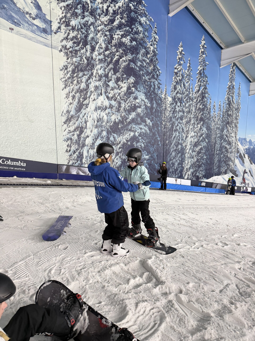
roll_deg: +0.1
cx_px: 128
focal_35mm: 24
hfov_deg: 56.8
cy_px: 170
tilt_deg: -10.5
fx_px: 236
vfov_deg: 71.6
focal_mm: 6.76
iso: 200
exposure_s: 1/50
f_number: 1.78
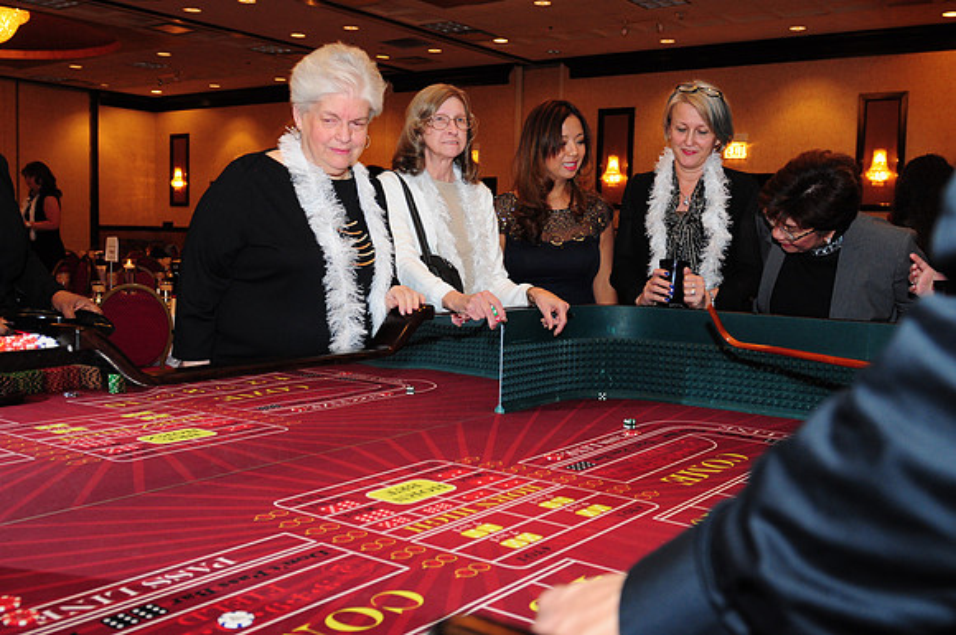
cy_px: 318
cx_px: 478
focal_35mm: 36
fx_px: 955
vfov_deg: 36.8
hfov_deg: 53.2
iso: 800
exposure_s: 1/60
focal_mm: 24
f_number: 4
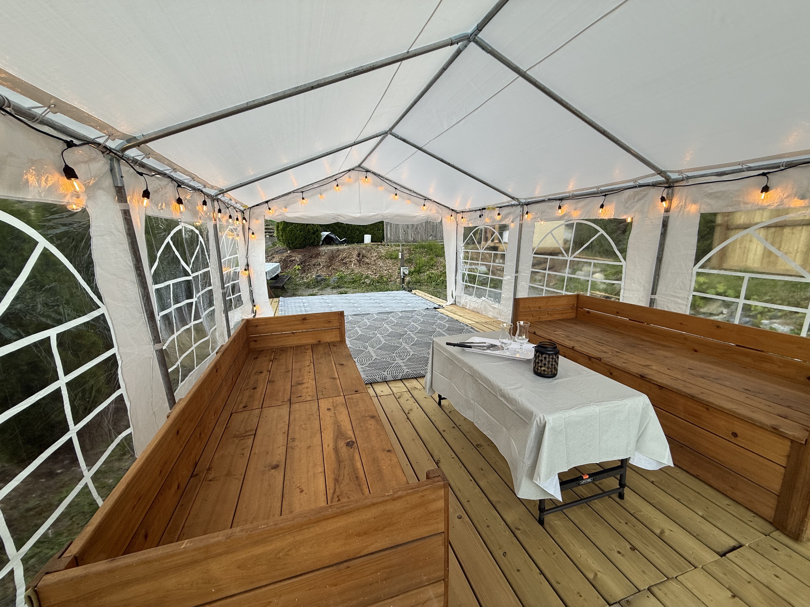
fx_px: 328
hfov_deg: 102.1
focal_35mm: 14
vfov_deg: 85.7
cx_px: 405
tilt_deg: -10.7
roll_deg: +0.2
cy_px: 304
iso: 64
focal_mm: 2.22
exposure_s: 1/120
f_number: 2.2
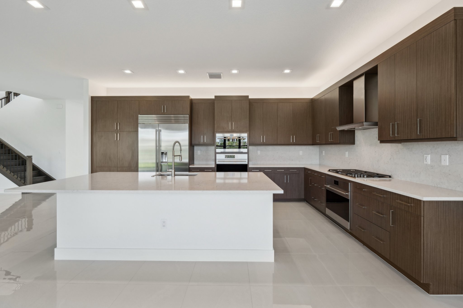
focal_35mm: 15
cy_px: 154
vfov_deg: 77.3
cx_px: 232
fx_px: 193
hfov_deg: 100.4
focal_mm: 10
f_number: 8
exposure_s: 1/45
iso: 400
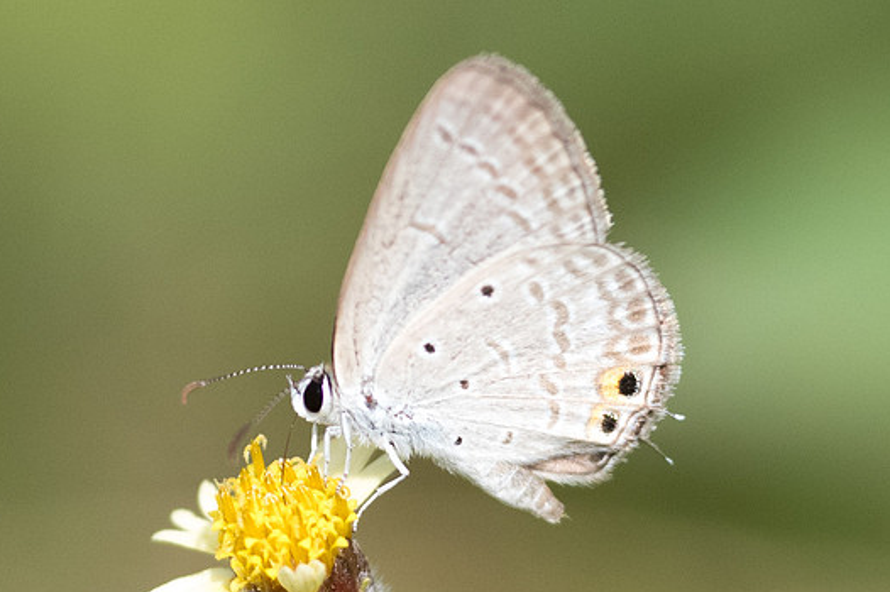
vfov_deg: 1.6
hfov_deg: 2.4
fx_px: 20901
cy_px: 281
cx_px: 604
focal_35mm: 846
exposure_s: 1/8000
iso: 800
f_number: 3.3
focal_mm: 150
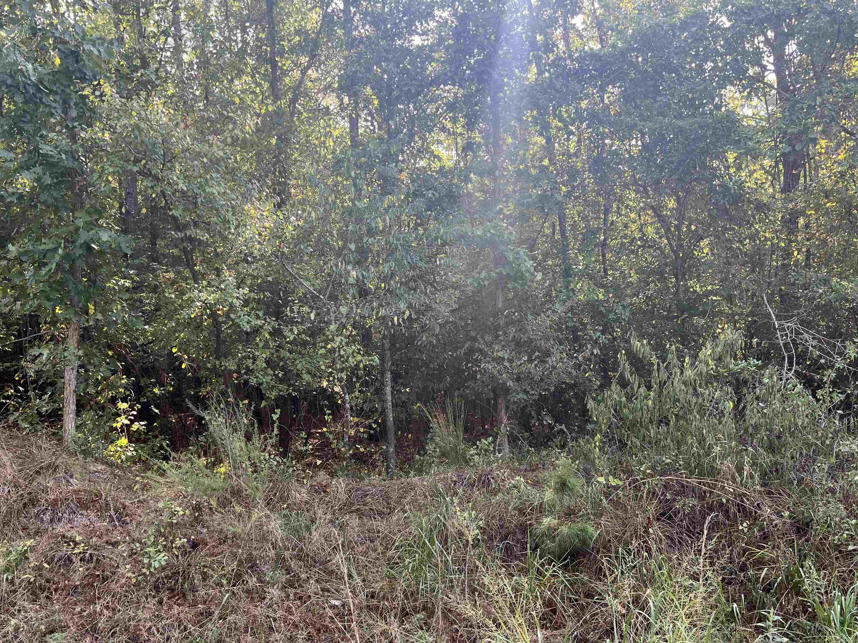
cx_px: 438
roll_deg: +4.2
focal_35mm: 29
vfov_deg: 48.2
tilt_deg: +0.5
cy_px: 353
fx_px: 719
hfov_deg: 61.6
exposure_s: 1/130
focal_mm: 5.7
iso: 32
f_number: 1.5
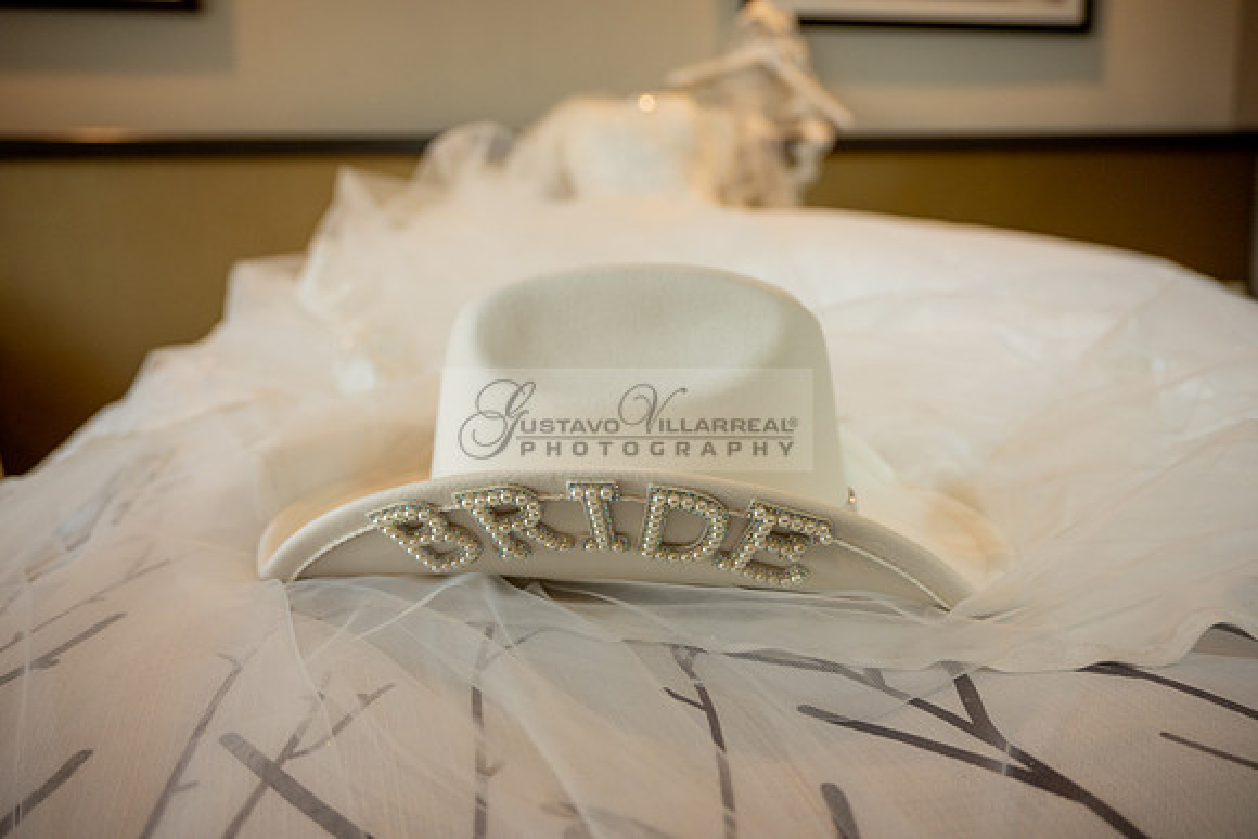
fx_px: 979
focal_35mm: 28
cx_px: 629
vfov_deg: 46.4
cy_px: 420
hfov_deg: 65.5
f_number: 4
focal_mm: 28
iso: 800
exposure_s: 1/80
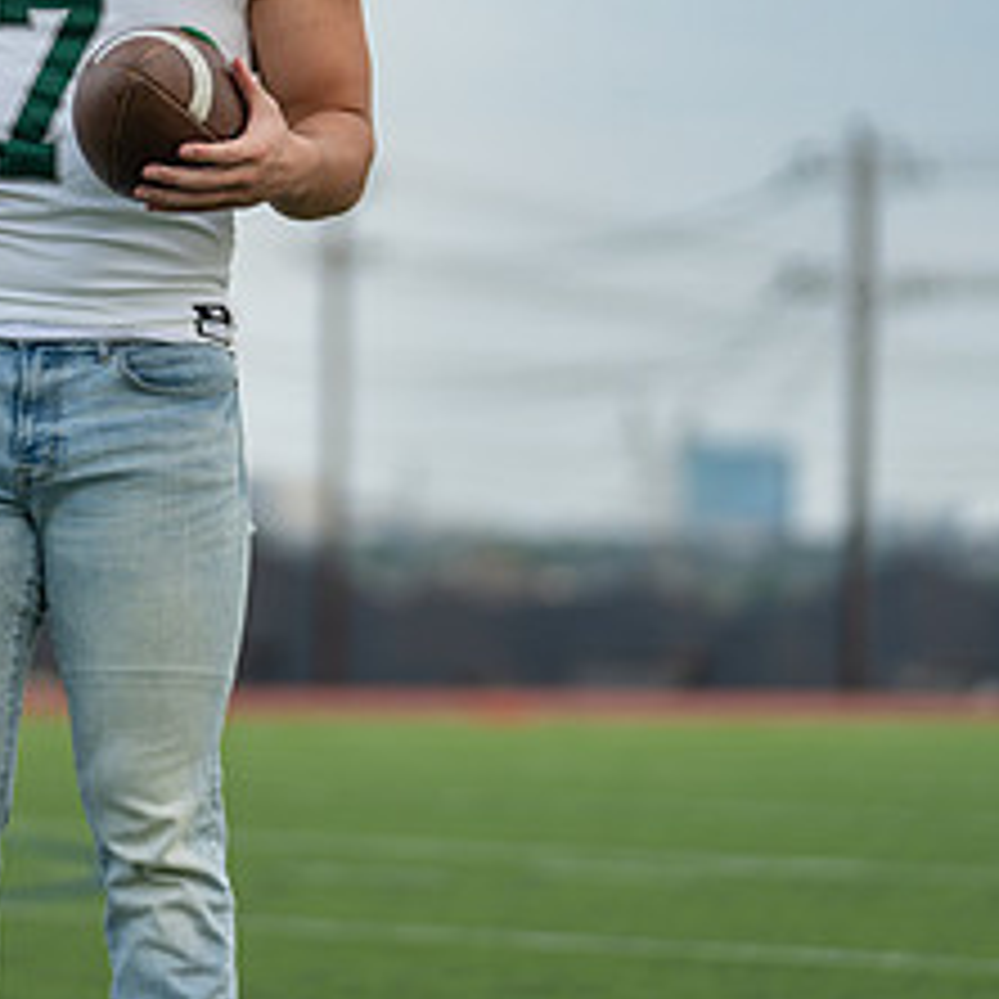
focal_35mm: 282
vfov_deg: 6.2
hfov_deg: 6.2
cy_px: 146
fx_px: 9208
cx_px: -27
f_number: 2.8
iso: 100
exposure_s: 1/500
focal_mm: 127
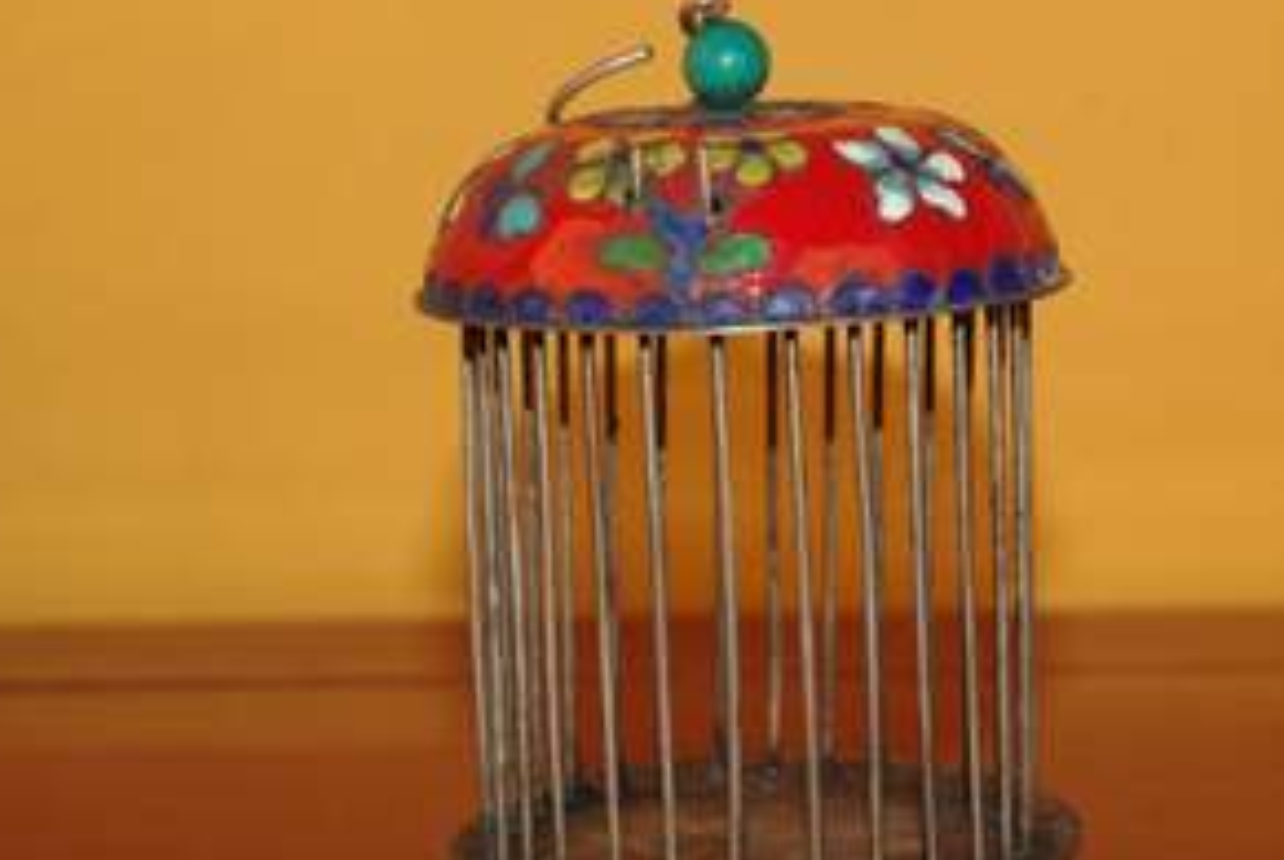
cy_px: 507
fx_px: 3143
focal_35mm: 88
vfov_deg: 15.6
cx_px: 741
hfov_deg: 23.1
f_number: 8
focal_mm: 42.5
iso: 1600
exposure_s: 1/60
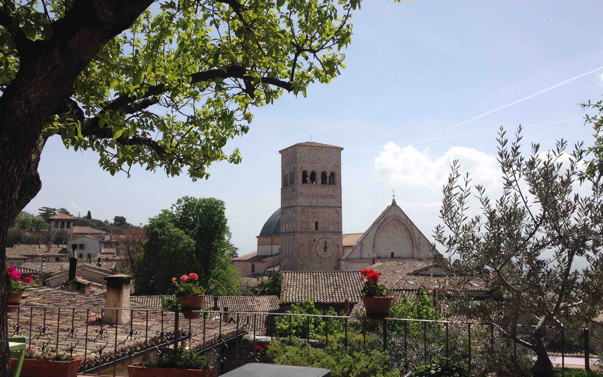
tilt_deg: +6.4
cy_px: 185
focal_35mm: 39
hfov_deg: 50.4
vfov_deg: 32.8
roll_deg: -0.2
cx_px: 291
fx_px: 641
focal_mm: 4.12
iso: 50
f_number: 2.4
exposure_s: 1/2463
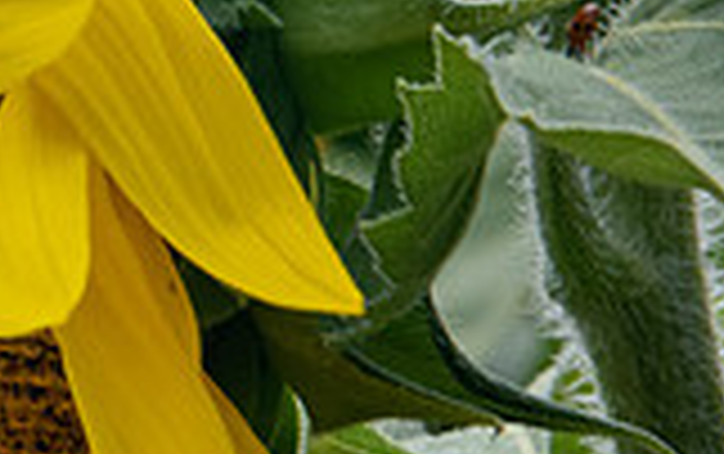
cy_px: 141
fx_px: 10804
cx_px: -78
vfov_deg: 2.4
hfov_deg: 3.8
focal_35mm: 547
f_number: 22
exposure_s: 1/125
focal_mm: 120
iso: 560
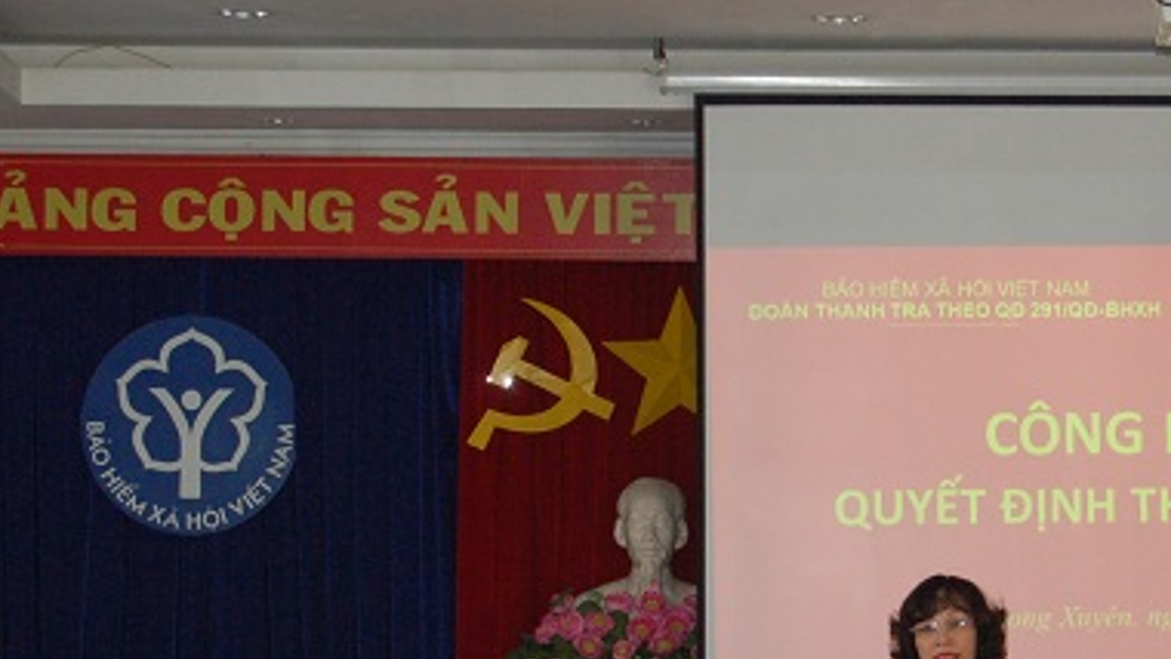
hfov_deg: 14.1
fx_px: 4721
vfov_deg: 8.0
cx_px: 934
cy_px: 556
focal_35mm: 152
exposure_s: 1/60
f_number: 5.3
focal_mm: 46
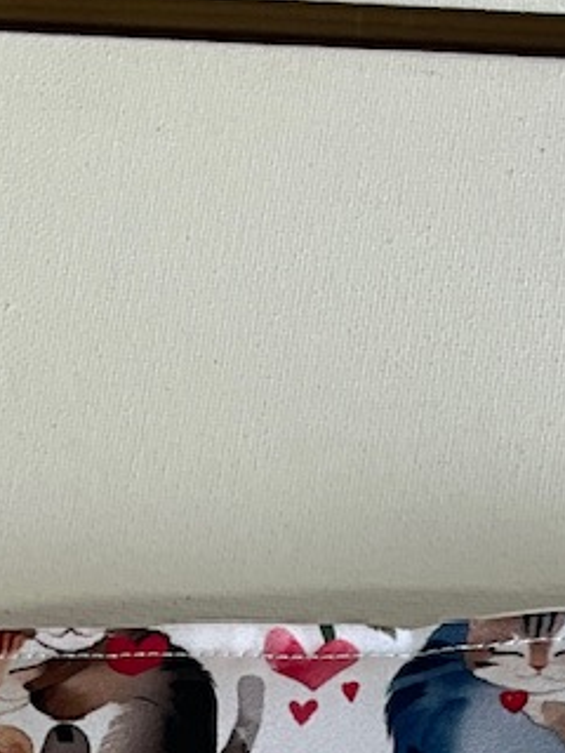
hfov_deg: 12.8
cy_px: 1468
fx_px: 2524
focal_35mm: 116
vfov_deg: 14.4
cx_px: 346
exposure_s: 1/101
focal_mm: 3
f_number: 1.8
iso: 16
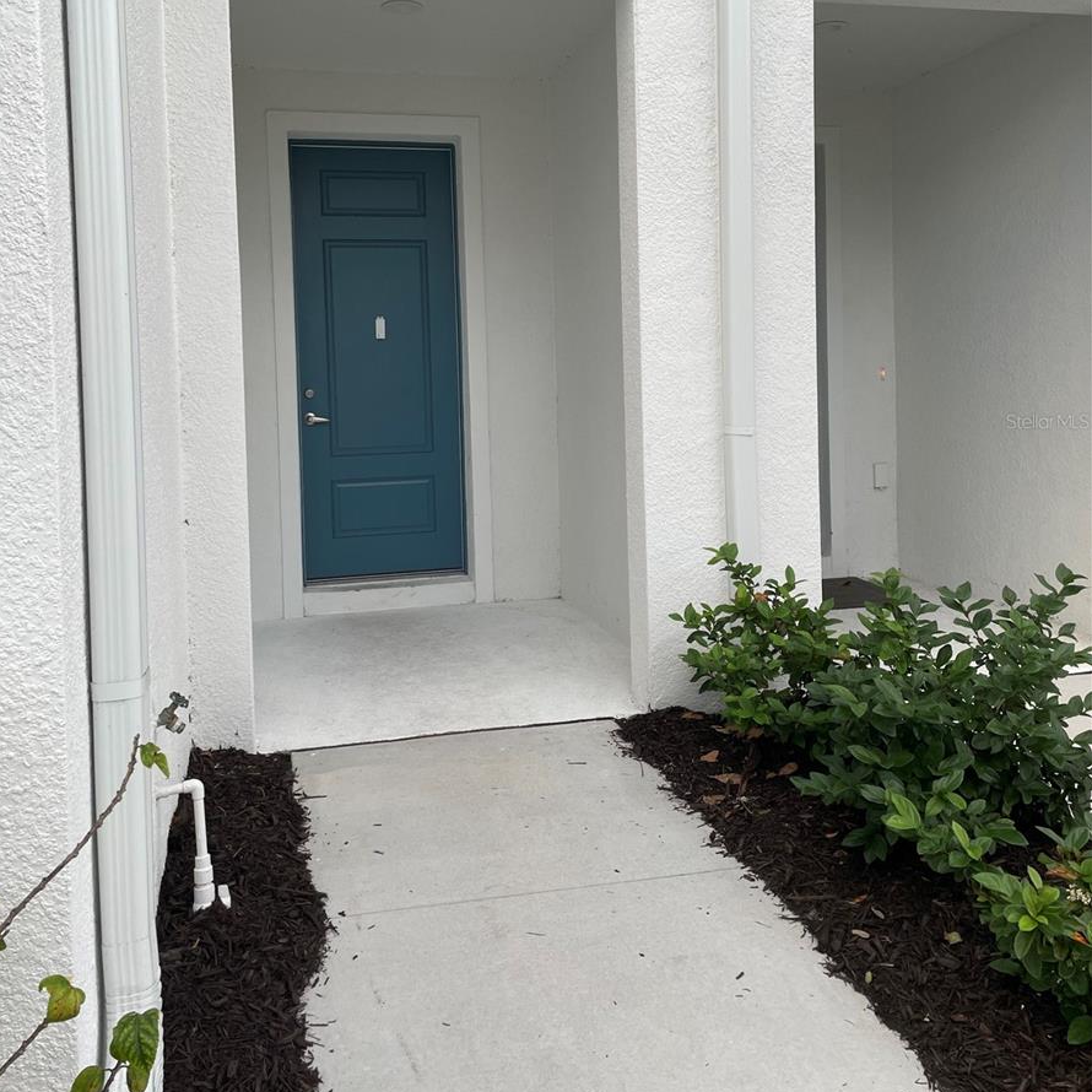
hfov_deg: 52.5
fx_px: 1106
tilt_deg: -1.6
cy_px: 421
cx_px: 541
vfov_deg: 52.1
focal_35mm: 31
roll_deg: +0.7
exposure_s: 1/121
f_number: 1.6
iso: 64
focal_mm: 4.2
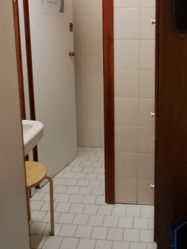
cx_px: 128
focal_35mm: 37
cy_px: 79
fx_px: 267
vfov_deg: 49.1
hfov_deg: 38.1
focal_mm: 1.64
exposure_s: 1/20
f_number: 2.2
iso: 500
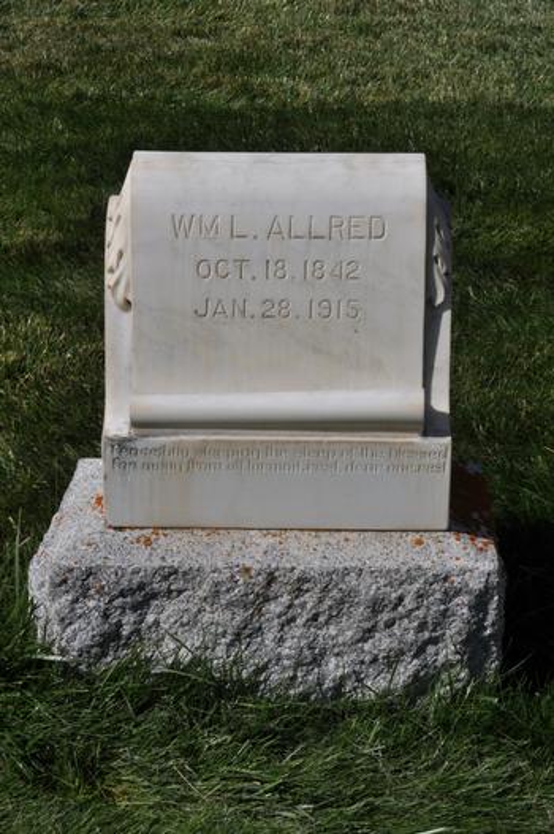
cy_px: 417
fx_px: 2083
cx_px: 277
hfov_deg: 15.2
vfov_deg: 22.6
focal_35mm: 90
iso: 200
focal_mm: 60
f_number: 32
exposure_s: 1/125
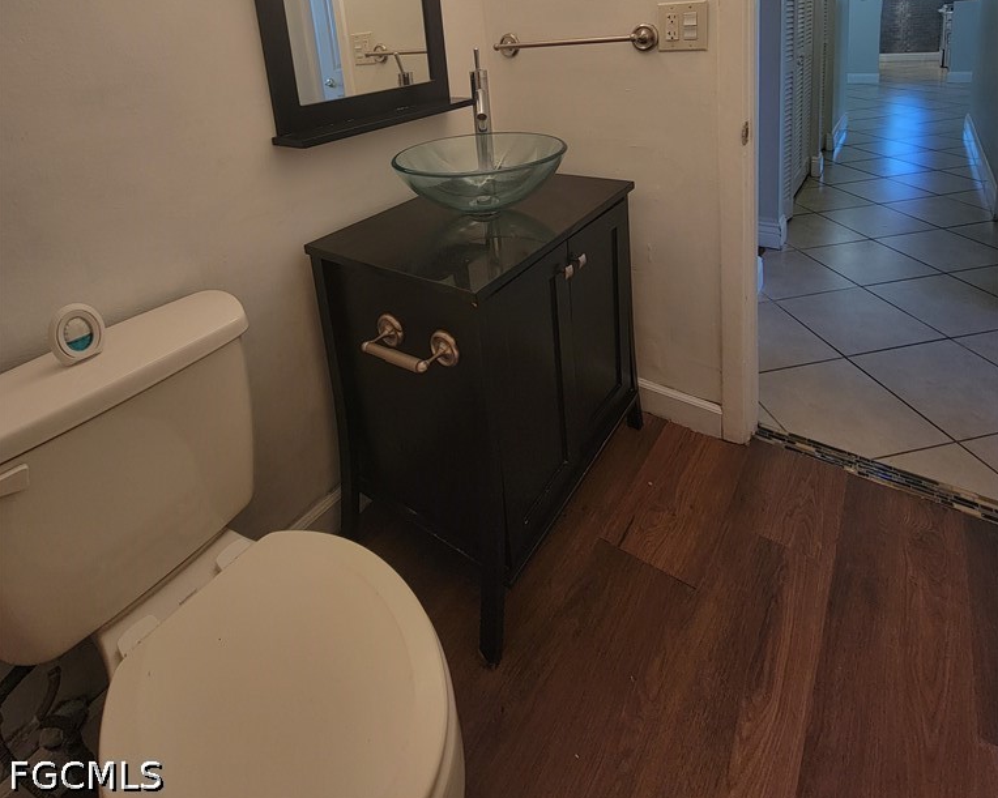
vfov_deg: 68.1
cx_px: 500
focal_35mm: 17
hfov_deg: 89.6
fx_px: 502
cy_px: 137
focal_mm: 2.2
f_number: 2.2
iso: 100
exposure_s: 1/60
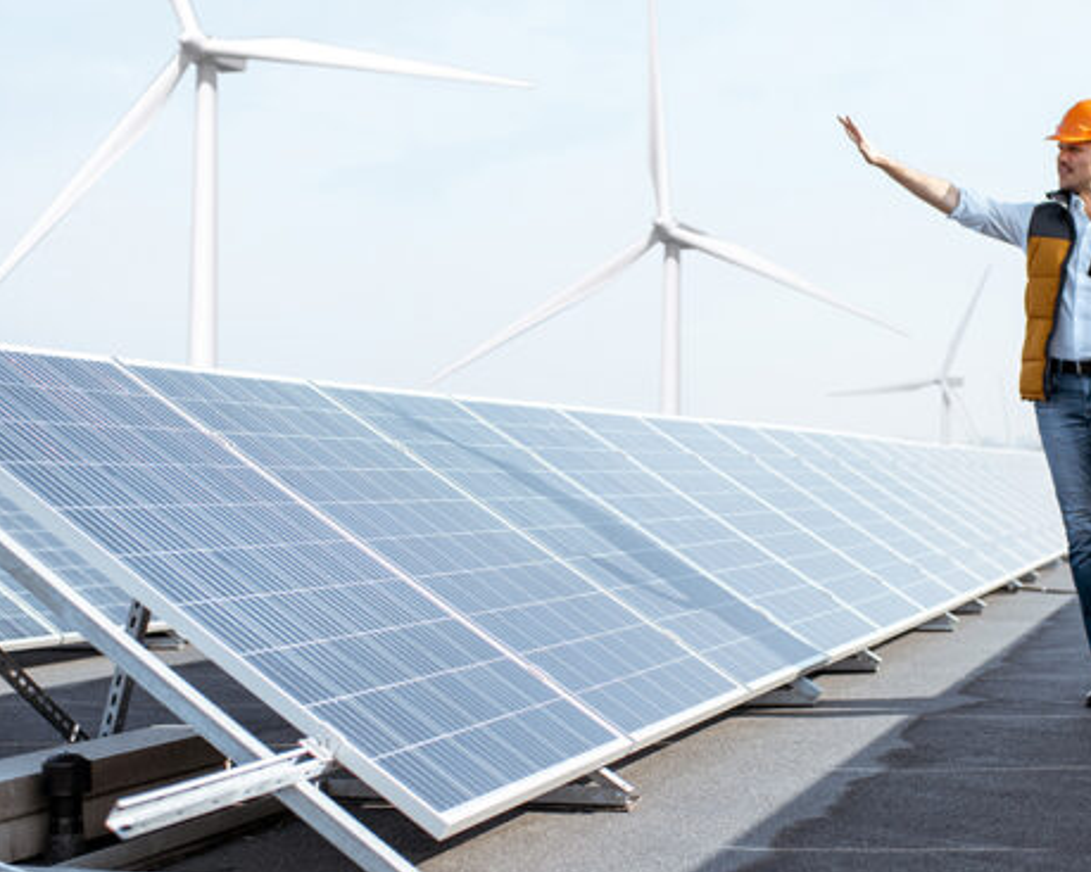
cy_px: 379
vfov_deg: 27.6
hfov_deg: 34.0
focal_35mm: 55
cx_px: 680
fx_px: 1776
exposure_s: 1/2500
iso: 200
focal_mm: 35
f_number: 2.2
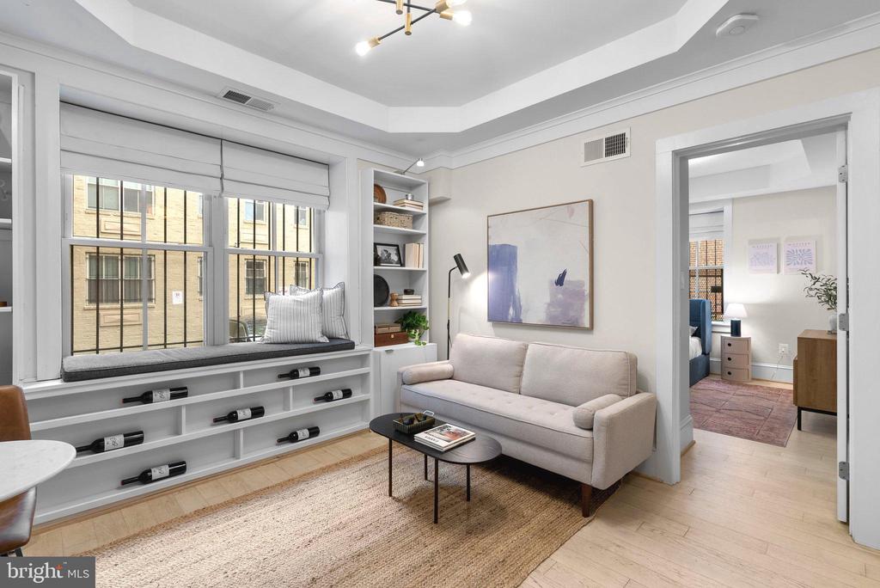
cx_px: 440
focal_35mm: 16
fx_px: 391
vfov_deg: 73.8
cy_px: 294
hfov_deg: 96.7
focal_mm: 16
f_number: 9
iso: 320
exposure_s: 1/4
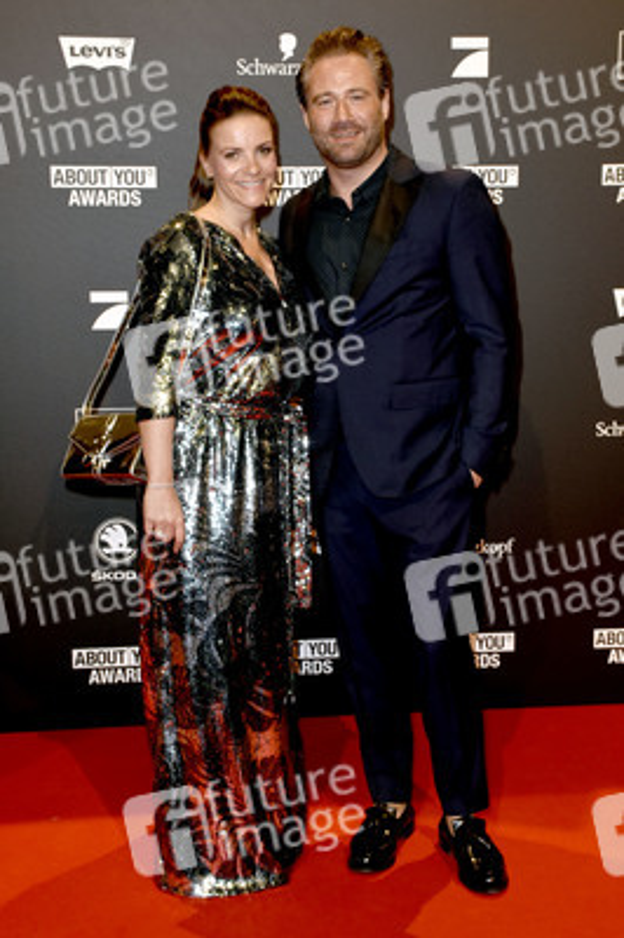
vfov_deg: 37.9
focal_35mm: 52
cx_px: 312
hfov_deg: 25.7
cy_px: 469
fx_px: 1367
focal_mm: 35
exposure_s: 1/125
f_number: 6.3
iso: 1000
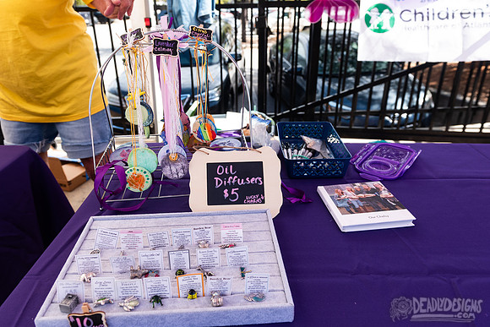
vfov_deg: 48.3
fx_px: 364
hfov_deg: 67.9
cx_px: 235
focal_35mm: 27
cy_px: 145
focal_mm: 24
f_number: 5
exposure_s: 1/160
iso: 125
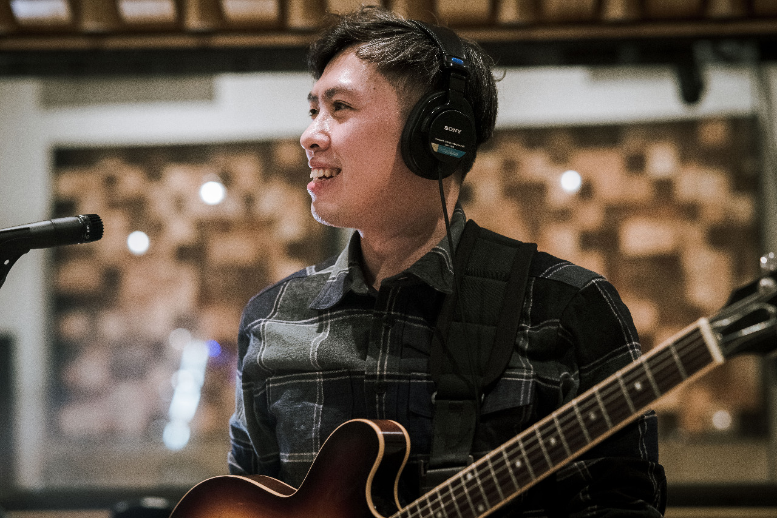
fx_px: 1835
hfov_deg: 23.9
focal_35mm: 85
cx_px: 388
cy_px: 259
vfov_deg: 16.1
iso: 5000
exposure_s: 1/60
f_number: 2.8
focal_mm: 85
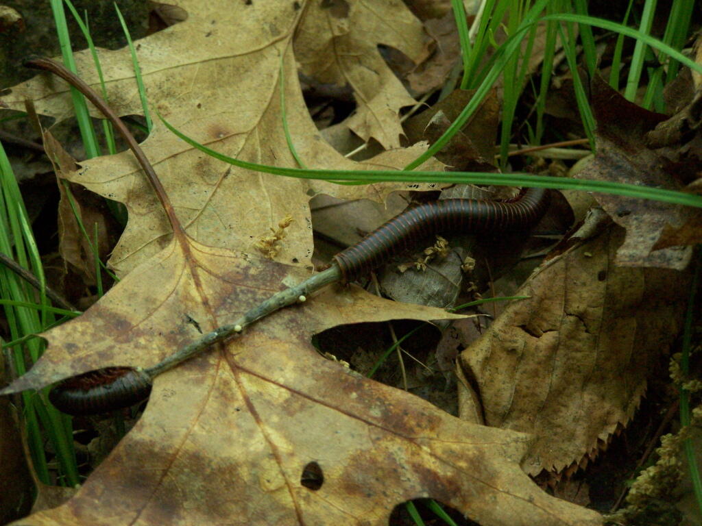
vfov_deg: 9.3
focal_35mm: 159
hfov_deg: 12.4
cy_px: 263
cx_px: 351
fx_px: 3224
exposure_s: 1/250
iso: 400
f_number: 3.2
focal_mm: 26.4
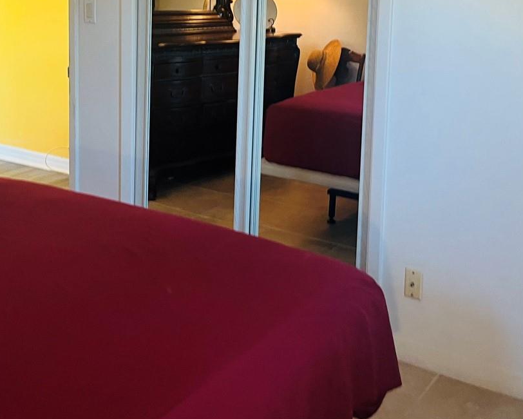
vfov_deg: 29.0
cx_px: 294
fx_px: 774
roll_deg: -0.9
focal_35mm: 50
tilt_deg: -5.7
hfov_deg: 37.3
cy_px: 41
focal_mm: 5.1
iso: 125
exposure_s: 1/60
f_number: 1.6
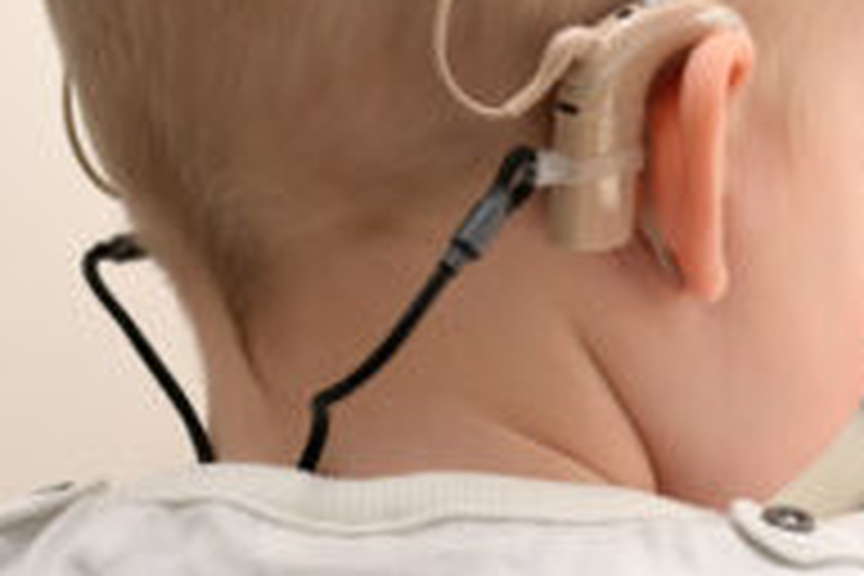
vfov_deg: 9.8
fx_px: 3360
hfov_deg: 14.5
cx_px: 752
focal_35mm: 140
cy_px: 263
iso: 400
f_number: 3.2
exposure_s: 1/200
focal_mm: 35
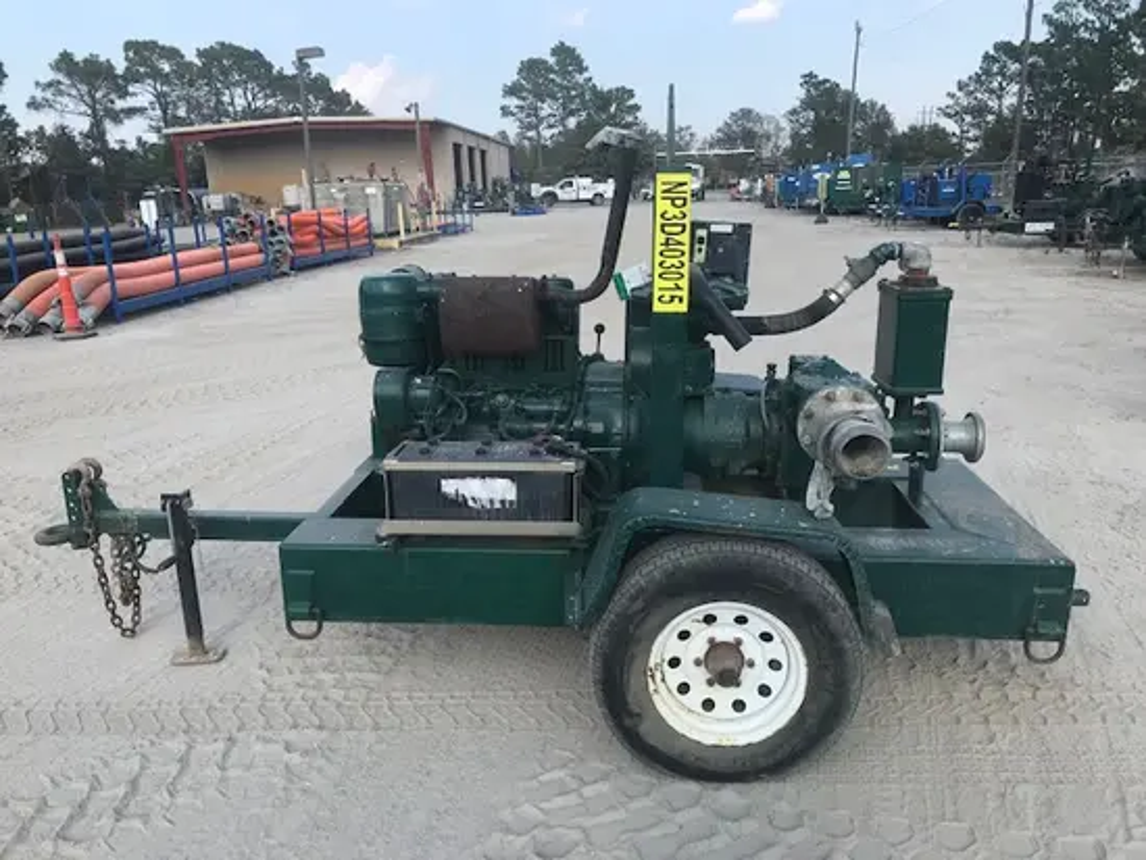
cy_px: 430
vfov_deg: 49.8
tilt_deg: -12.3
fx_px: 927
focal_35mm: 28
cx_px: 573
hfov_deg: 63.4
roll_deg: +3.8
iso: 20
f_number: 1.8
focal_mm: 3.99
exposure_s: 1/1076
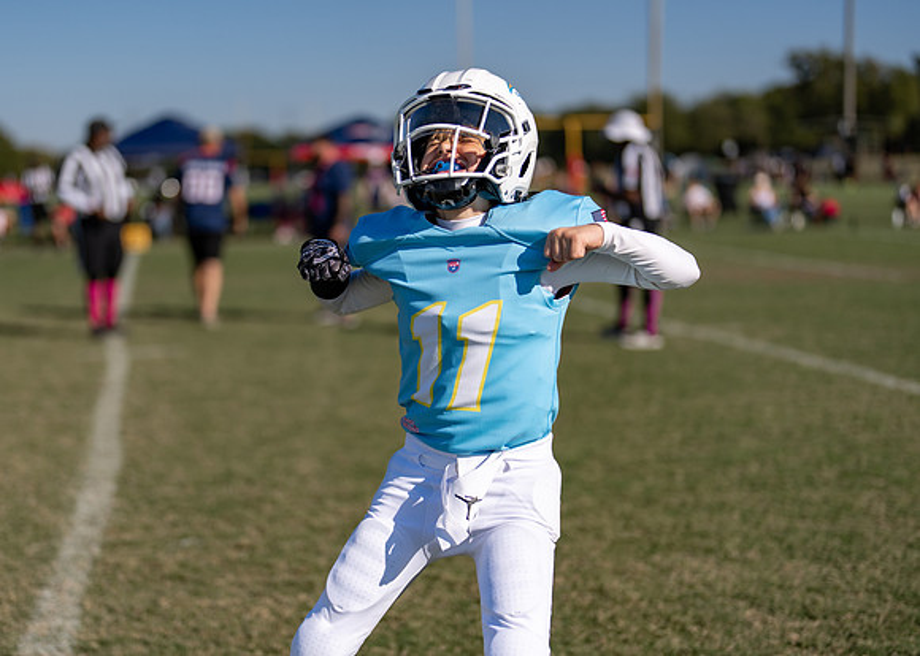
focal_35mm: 63
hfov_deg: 31.4
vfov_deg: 22.7
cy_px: 332
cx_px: 368
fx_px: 1633
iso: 100
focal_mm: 50
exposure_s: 1/20000
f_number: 1.2
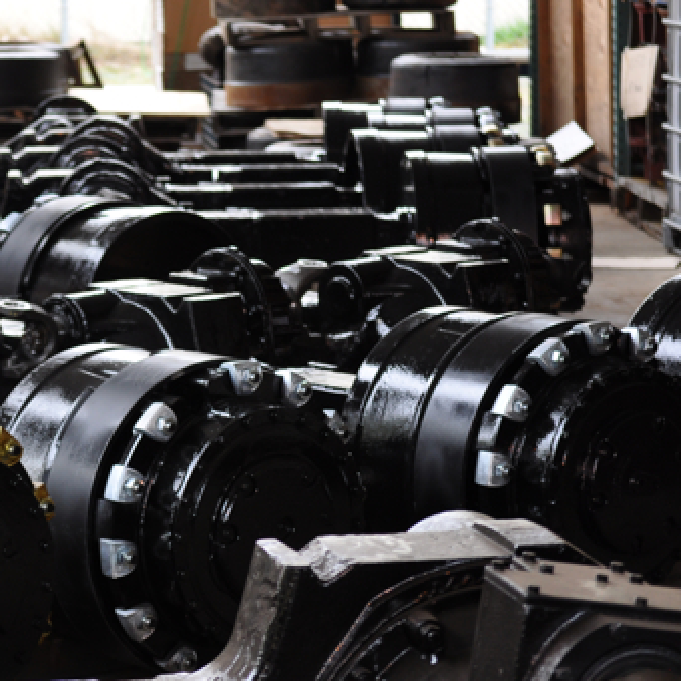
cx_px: 104
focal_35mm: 149
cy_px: 399
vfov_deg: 11.7
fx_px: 3316
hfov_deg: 11.7
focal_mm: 62
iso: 400
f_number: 4.2
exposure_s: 1/60
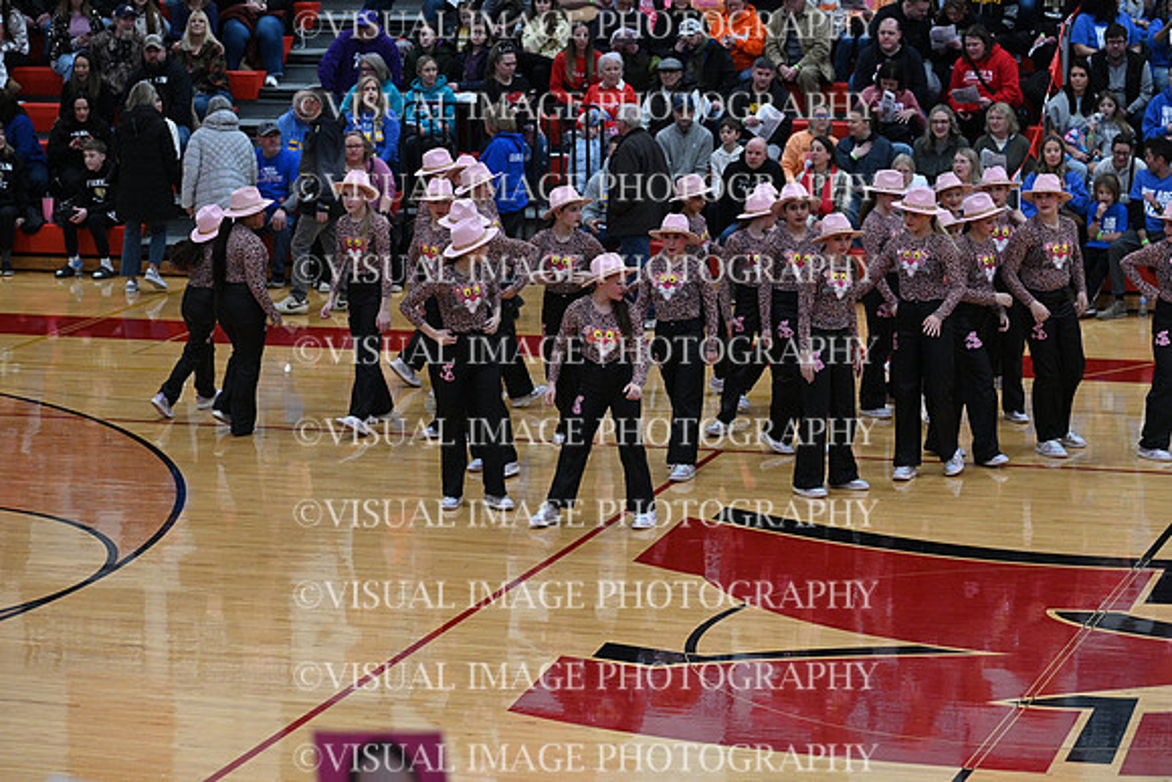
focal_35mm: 115
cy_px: 391
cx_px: 586
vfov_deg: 11.9
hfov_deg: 17.8
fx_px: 3745
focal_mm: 115
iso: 4000
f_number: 4
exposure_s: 1/400
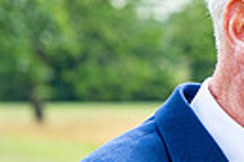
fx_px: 3883
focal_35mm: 573
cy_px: 209
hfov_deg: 3.6
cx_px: 477
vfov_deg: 2.4
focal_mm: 85
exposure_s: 1/250
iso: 200
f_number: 5.6
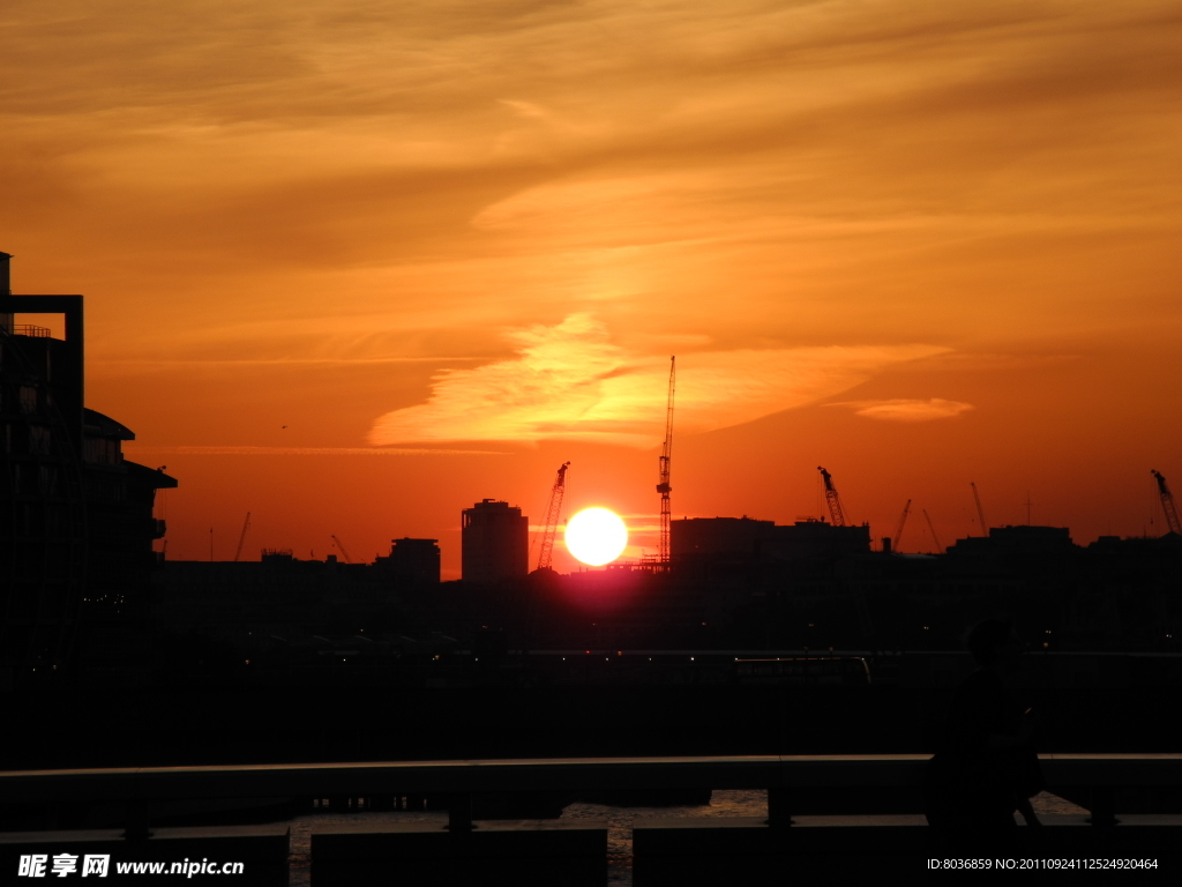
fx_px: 6829
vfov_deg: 7.4
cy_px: 444
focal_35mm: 200
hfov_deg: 9.9
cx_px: 591
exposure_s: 1/614
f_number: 5.6
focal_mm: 42.6
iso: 100
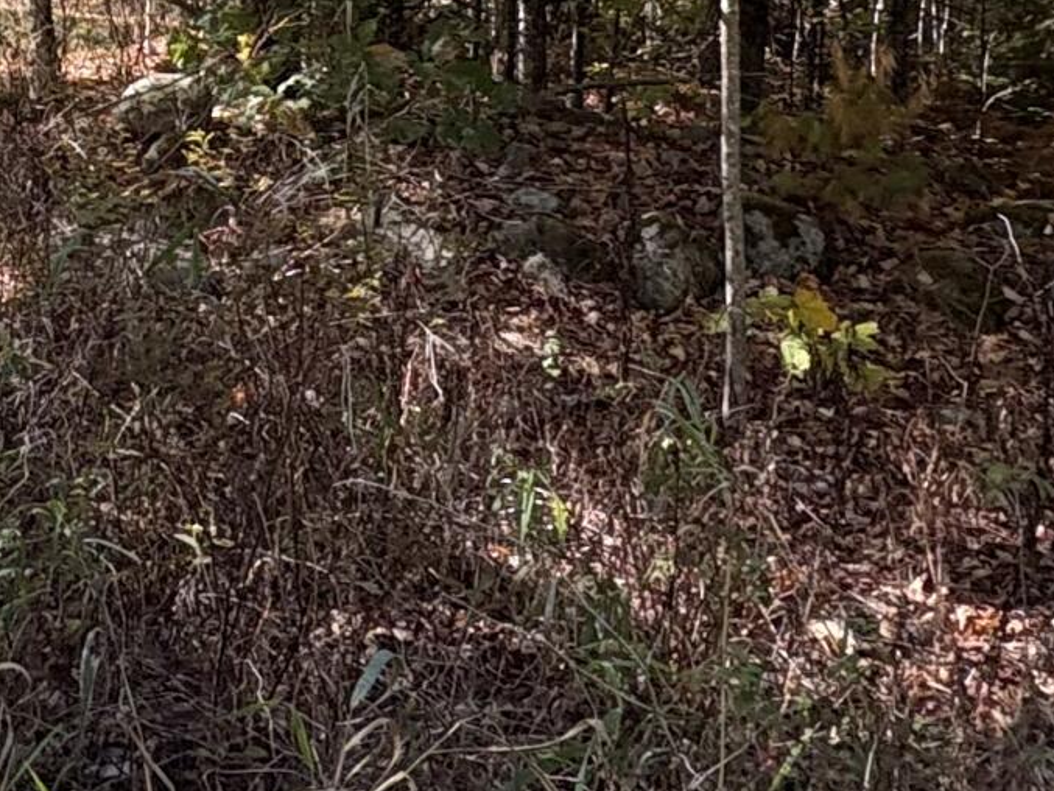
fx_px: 1888
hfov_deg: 29.3
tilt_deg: +4.9
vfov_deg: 21.1
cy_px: -282
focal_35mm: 62
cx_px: 12
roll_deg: -2.9
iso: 64
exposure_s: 1/341
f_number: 2.2
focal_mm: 2.22
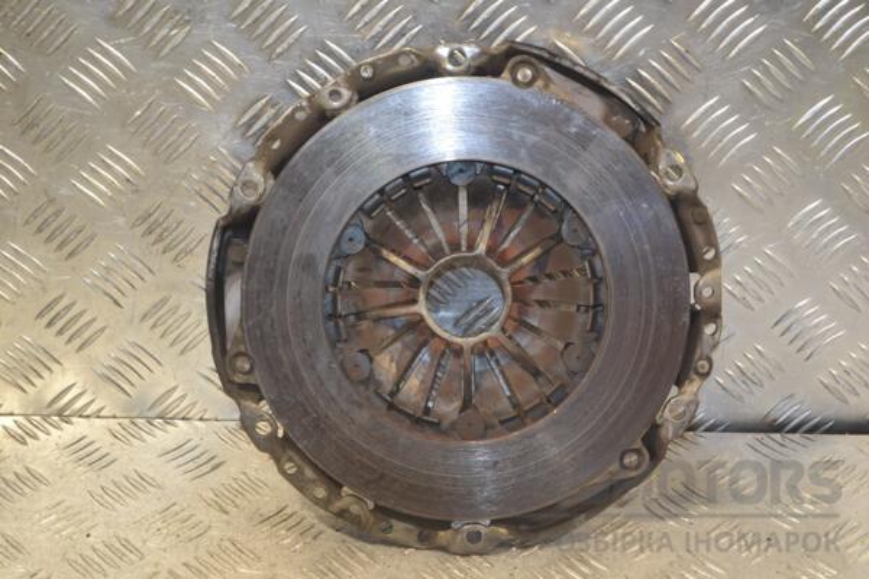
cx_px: 434
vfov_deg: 16.6
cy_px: 290
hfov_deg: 24.6
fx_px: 1991
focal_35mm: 82
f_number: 5.6
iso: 640
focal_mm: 55
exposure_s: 1/60
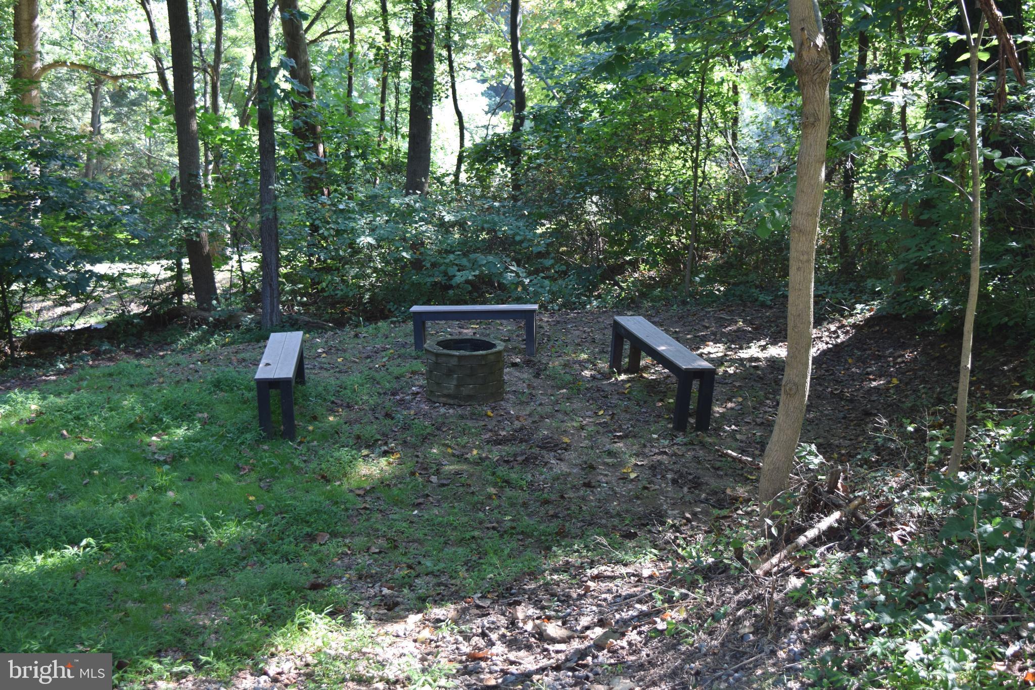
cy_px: 345
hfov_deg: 46.4
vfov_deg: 31.9
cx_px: 518
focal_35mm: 42
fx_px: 1207
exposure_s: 1/100
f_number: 5
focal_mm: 28
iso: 400
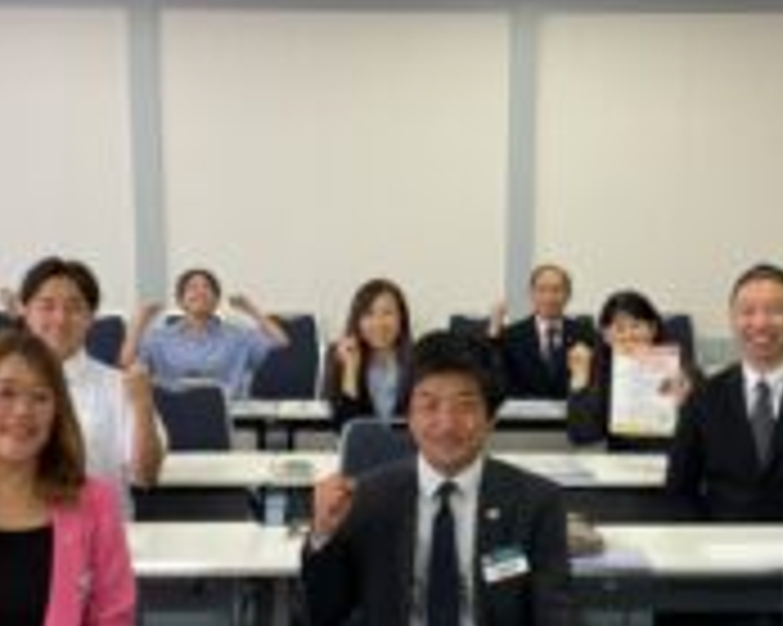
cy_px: 444
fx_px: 1413
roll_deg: +0.0
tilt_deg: -10.4
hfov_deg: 31.0
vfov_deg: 24.8
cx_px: 403
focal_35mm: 61
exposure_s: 1/100
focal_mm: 3
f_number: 1.8
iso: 64
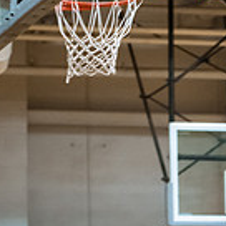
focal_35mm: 296
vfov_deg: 5.9
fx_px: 2186
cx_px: 243
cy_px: 314
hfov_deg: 5.9
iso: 3200
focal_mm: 70
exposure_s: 1/400
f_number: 2.8
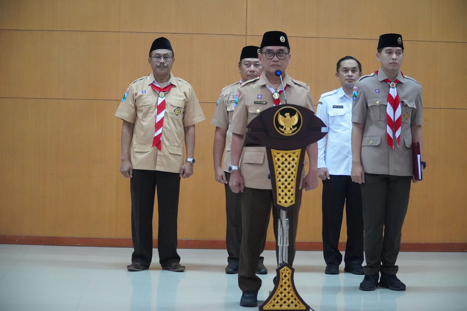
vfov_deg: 15.2
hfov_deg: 22.6
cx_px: 234
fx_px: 1167
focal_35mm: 90
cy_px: 156
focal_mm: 60
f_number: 4
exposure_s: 1/160
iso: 6400
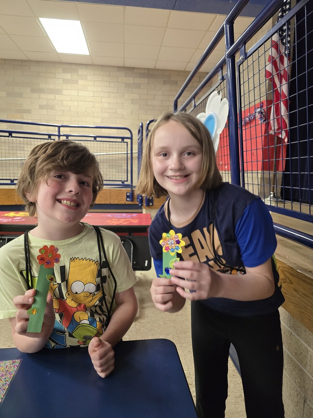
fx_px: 277
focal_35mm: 23
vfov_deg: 73.9
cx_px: 156
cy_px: 209
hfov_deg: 58.9
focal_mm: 6.3
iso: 1000
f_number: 1.7
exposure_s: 1/120
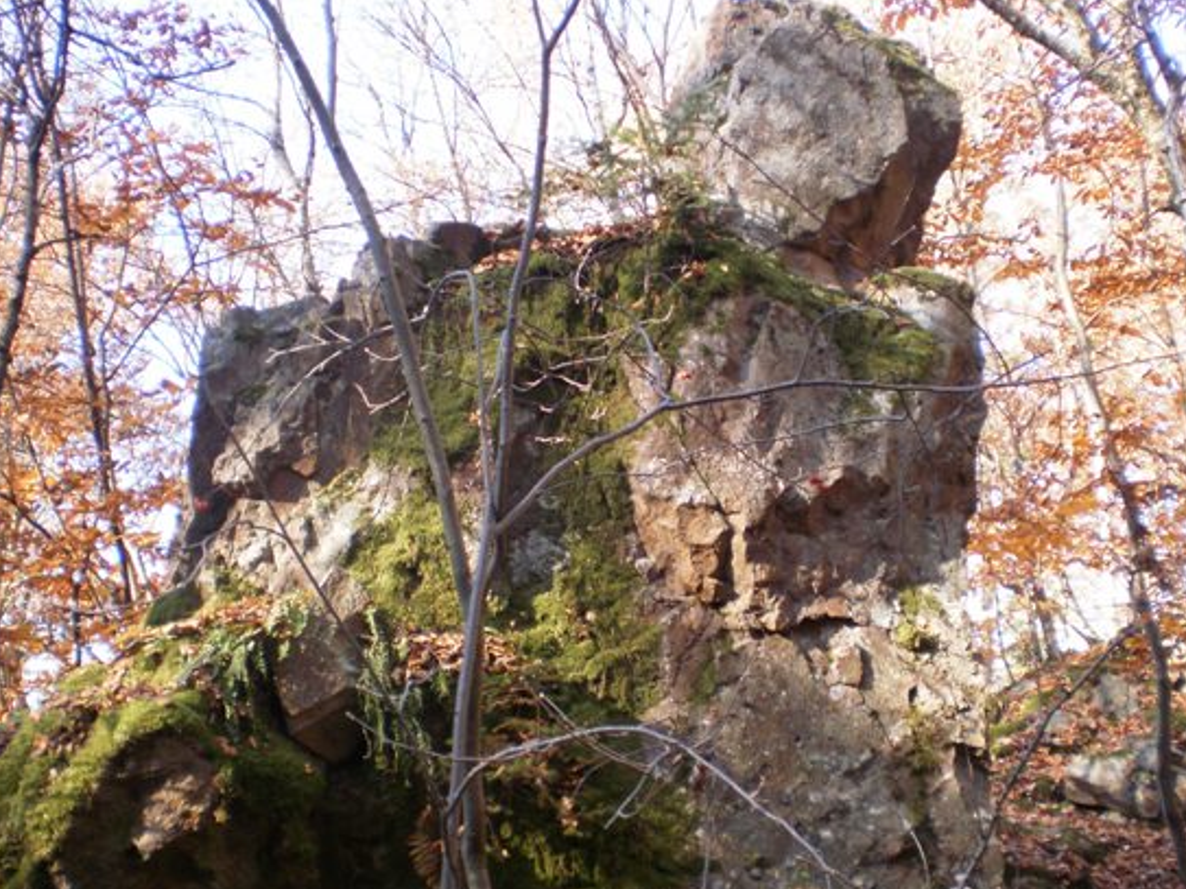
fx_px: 1713
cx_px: 629
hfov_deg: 38.2
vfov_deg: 29.1
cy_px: 511
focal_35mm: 50
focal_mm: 6.3
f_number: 3.1
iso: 100
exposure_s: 1/80
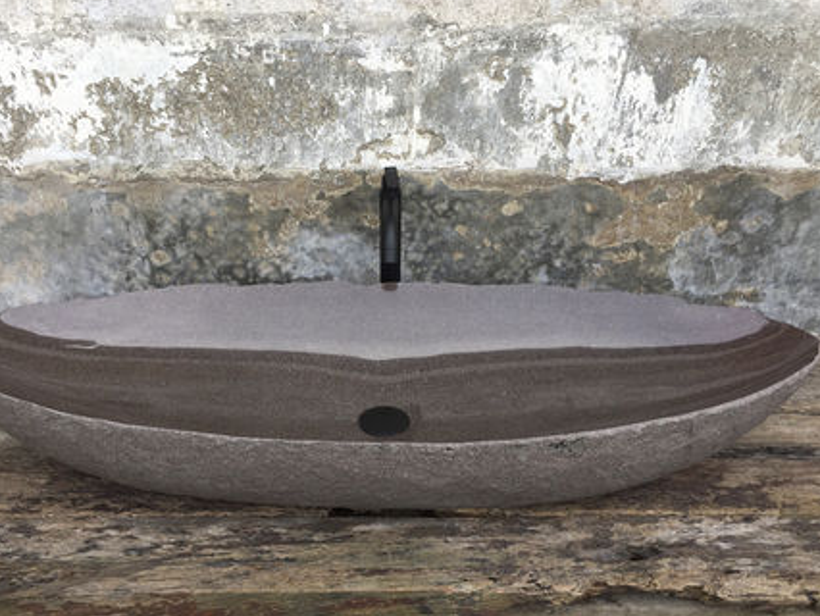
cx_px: 385
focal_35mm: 34
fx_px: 806
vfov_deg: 41.8
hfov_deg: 53.9
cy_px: 346
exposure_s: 1/549
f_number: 2.2
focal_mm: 4.15
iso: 32
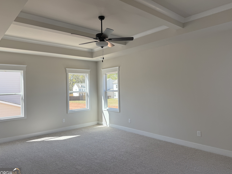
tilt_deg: +0.3
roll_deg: +0.6
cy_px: 86
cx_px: 115
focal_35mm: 25
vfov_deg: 54.9
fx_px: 168
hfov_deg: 69.4
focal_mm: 6.76
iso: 100
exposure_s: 1/476
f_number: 1.78
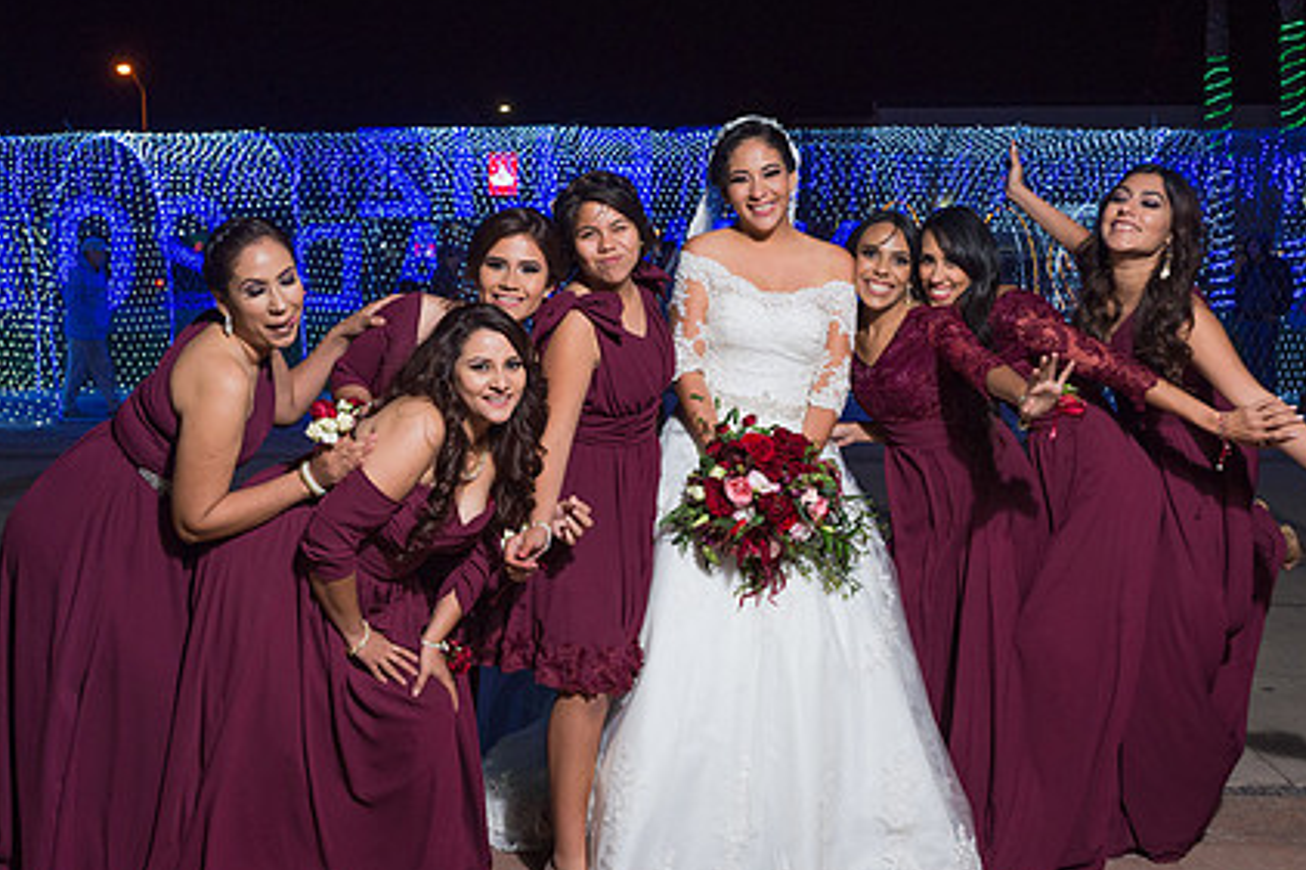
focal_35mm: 44
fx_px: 1596
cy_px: 450
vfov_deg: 30.5
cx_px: 656
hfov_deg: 44.5
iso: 1600
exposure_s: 1/125
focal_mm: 32
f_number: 3.5
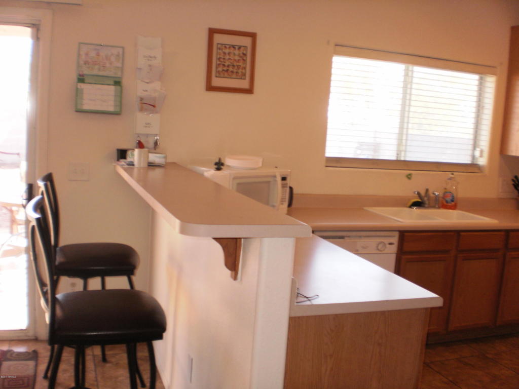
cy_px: 194
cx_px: 260
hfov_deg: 49.0
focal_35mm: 38
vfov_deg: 37.7
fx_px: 570
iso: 125
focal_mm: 6.3
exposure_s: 1/30
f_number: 3.1
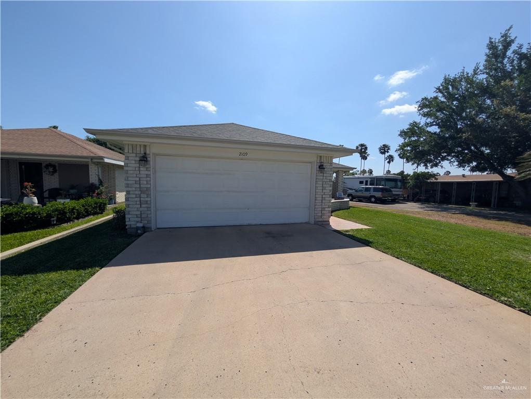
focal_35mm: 12
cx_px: 266
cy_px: 200
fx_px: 184
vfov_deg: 94.6
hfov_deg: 110.5
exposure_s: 1/4082
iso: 51
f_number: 1.7
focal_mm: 2.02
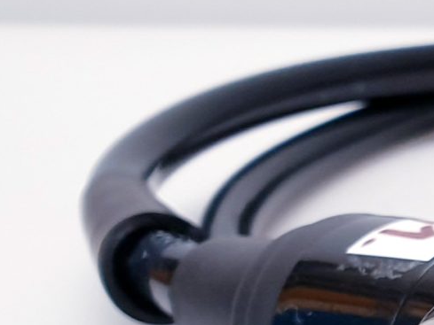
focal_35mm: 136
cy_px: 521
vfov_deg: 10.5
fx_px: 1706
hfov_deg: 12.3
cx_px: 950
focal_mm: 4.3
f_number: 2.4
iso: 80
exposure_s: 1/50
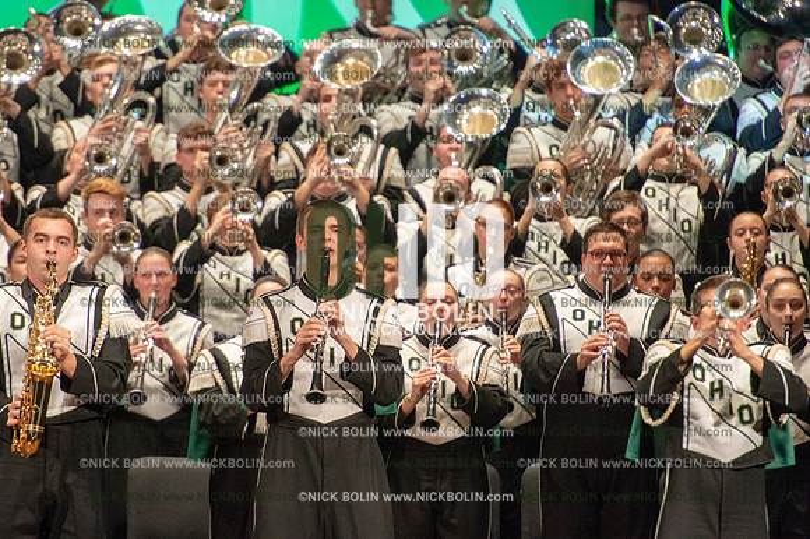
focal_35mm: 400
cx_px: 405
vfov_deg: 3.4
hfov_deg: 5.2
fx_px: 8995
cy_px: 270
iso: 8000
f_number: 5.6
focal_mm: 400
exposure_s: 1/320
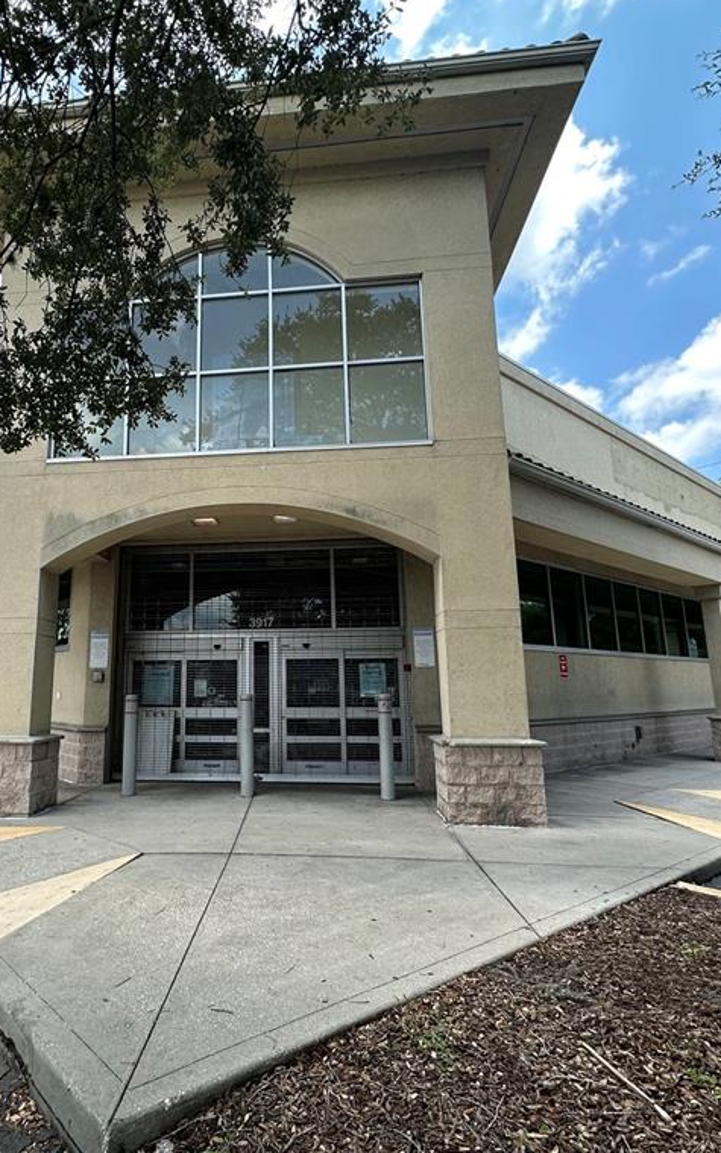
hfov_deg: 58.6
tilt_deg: +9.2
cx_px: 257
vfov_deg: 85.1
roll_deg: -0.6
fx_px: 629
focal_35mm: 20
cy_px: 572
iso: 40
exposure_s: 1/584
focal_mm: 2.22
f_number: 2.2
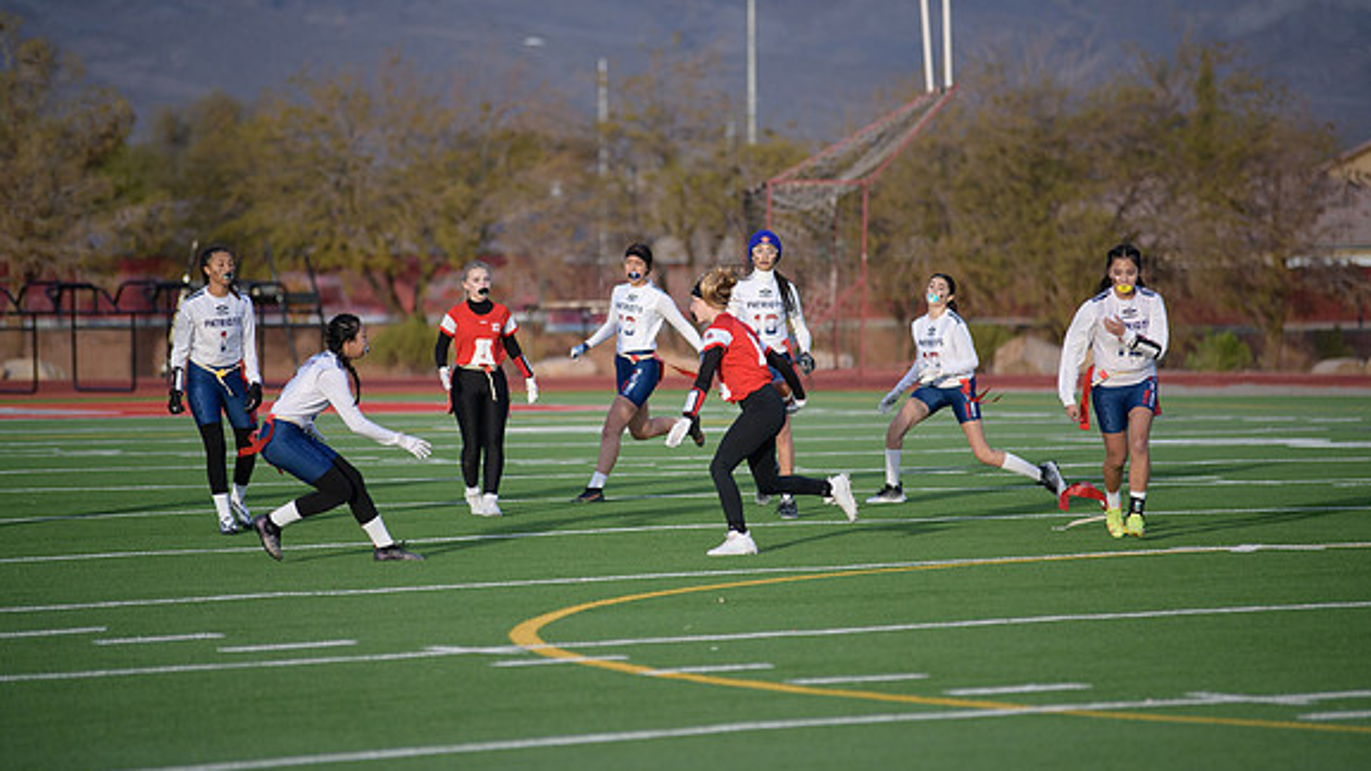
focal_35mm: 211
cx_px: 688
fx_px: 7671
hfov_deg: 10.2
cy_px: 389
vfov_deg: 5.8
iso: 640
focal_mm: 200
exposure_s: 1/4000
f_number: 2.8
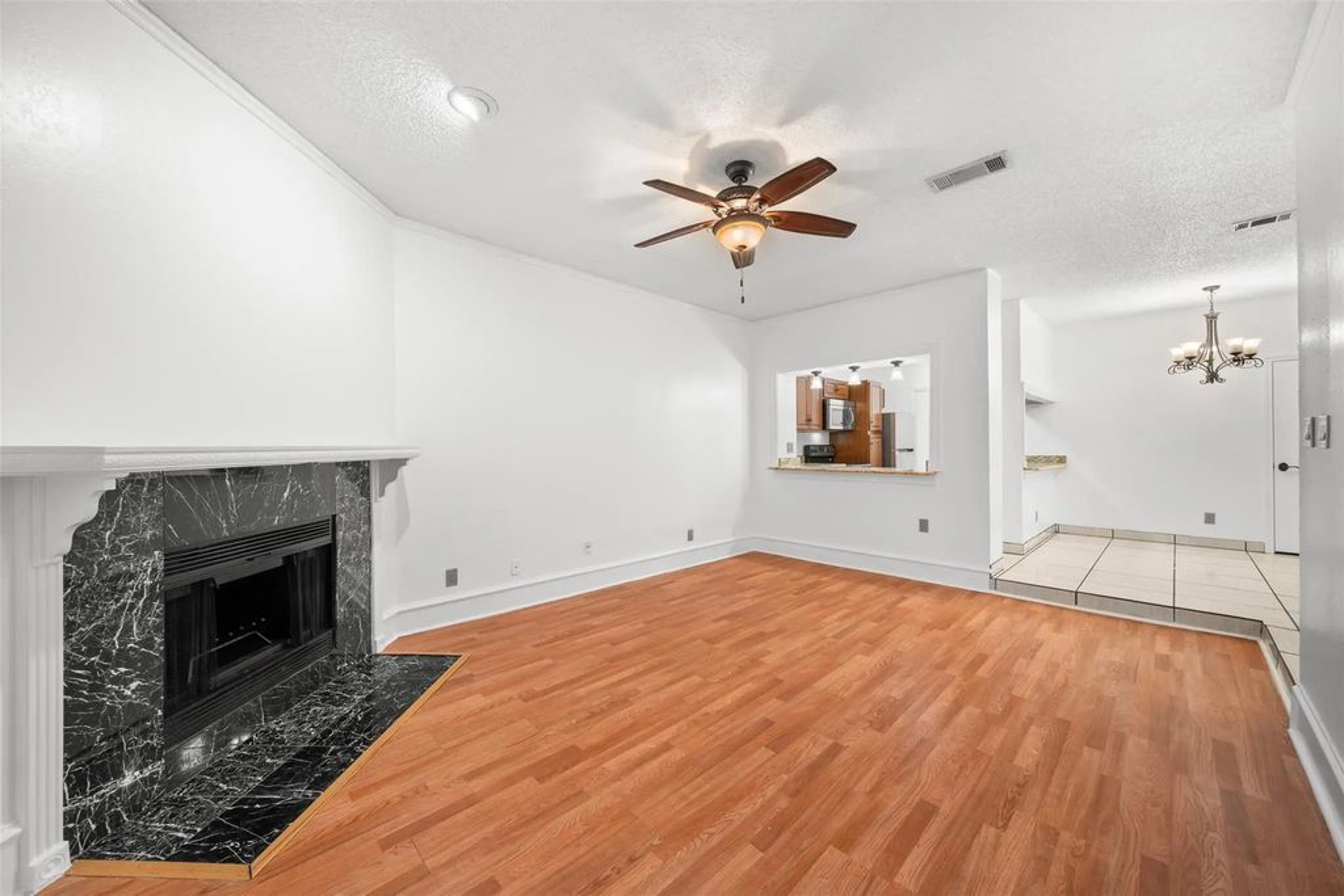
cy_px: 448
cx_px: 672
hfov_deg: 108.3
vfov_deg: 85.4
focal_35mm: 13
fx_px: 485
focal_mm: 13
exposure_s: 4
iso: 200
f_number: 8
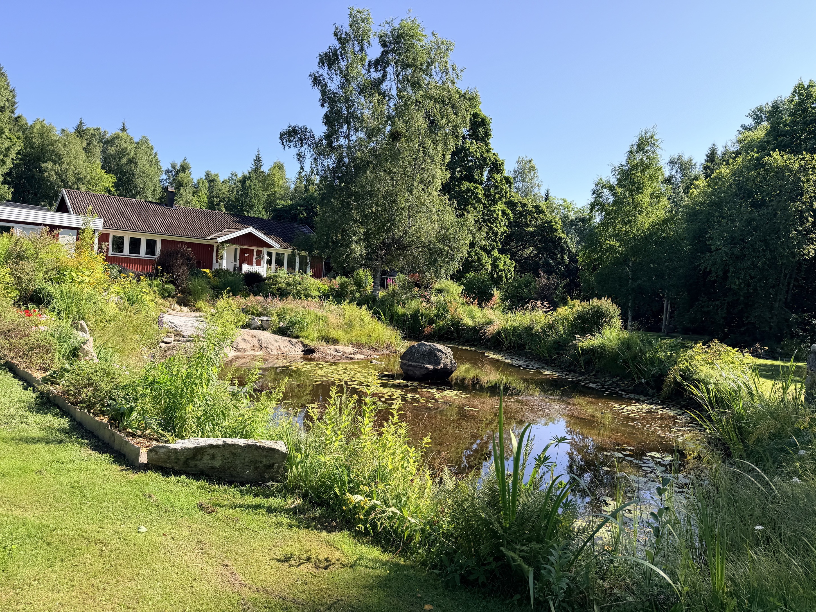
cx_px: 408
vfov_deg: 56.8
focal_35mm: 24
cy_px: 306
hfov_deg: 71.6
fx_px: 566
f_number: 1.78
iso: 80
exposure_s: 1/1770
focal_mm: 6.76
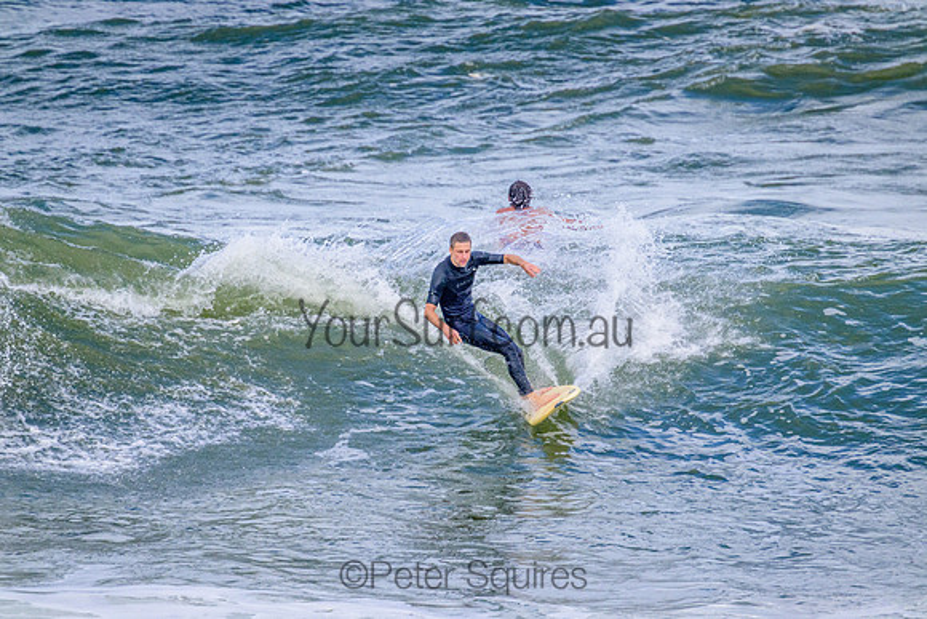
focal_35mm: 800
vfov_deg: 1.7
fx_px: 20604
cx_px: 464
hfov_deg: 2.6
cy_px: 310
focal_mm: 800
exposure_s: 1/2000
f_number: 11
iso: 1400
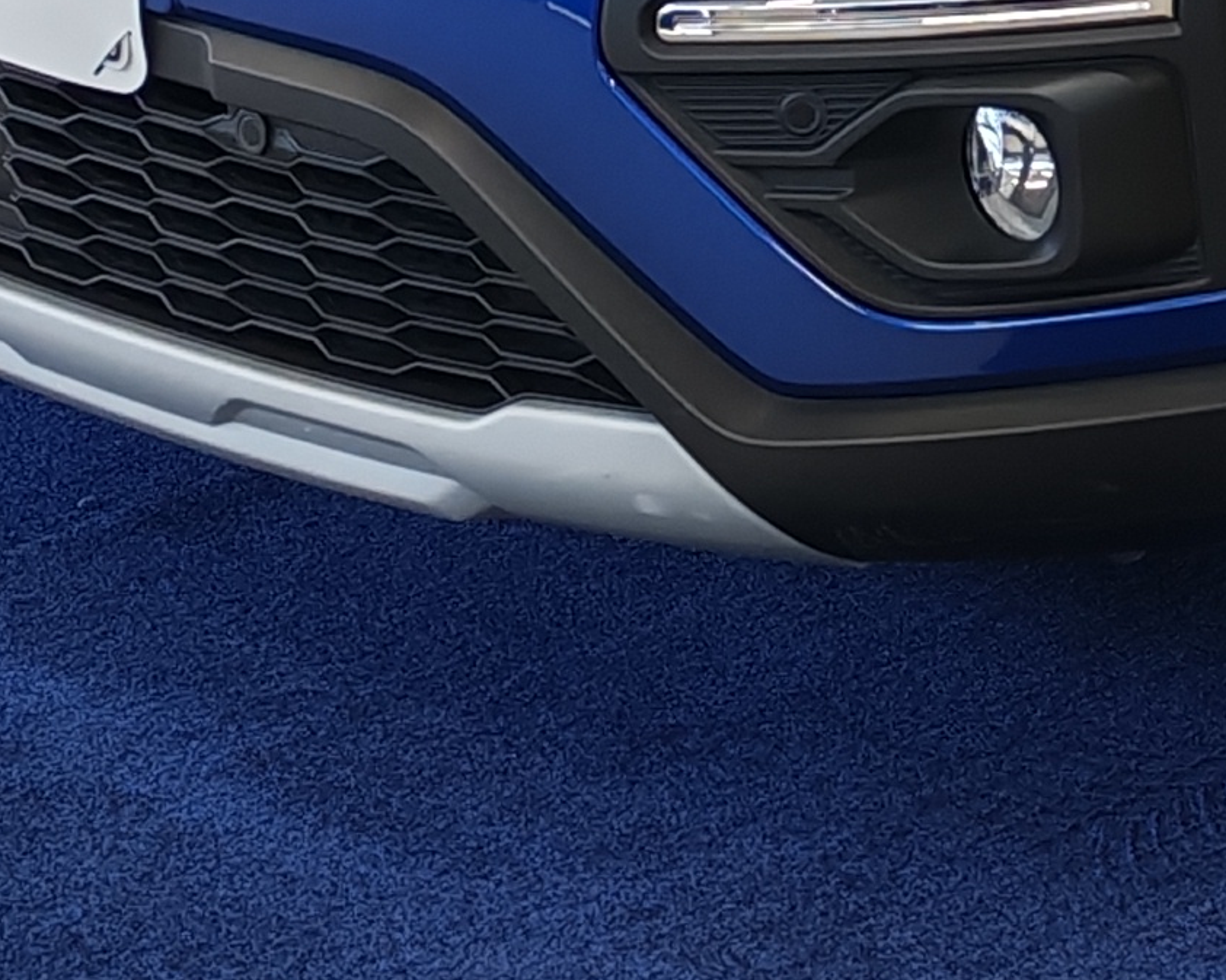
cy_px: -473
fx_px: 5513
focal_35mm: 152
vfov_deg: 9.9
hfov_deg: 12.3
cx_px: 1570
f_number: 1.9
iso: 125
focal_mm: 6.12
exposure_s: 1/100
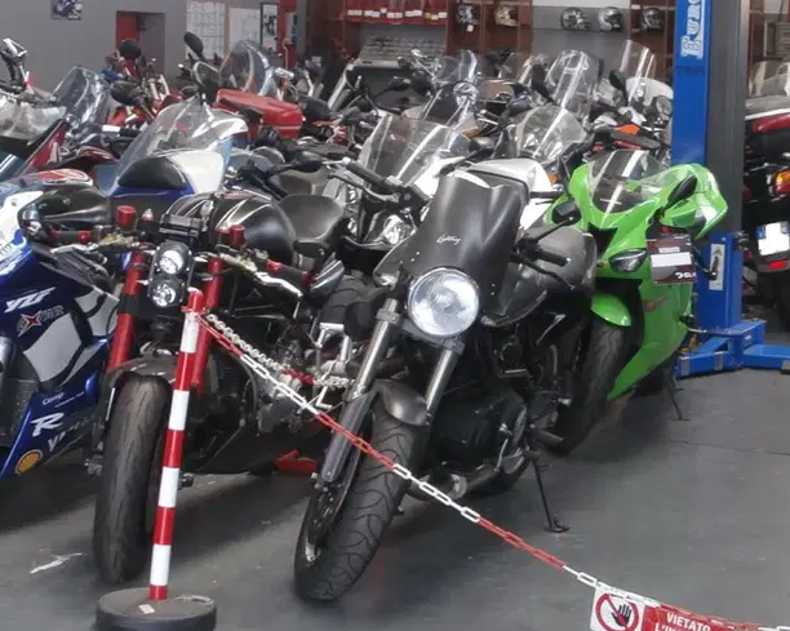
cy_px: 208
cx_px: 549
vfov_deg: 17.0
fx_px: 2103
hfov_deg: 21.2
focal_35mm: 90
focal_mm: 8.29
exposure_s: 1/10
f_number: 4.2
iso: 100
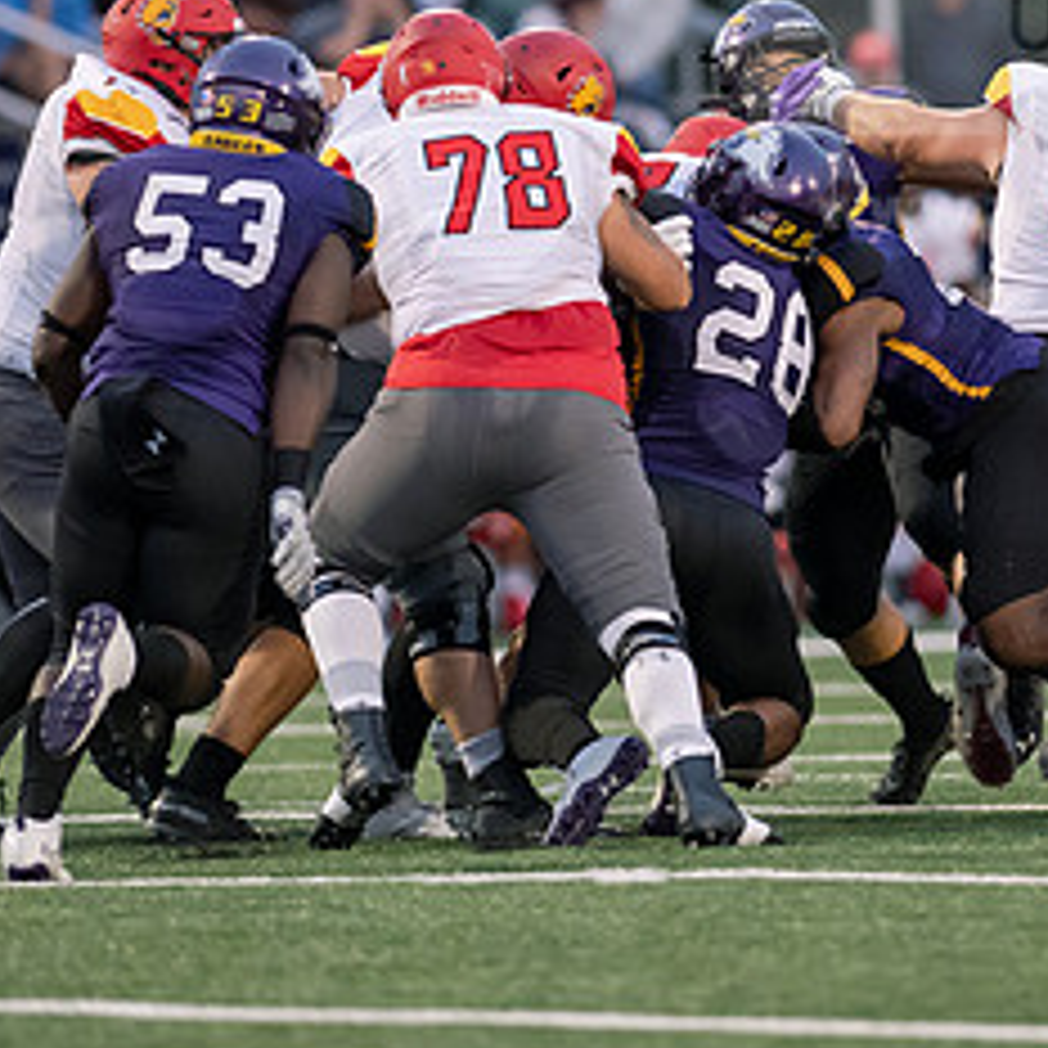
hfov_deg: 2.8
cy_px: 304
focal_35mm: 635
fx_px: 21750
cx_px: 612
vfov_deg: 2.8
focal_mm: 300
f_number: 2.8
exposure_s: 1/800
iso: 3200
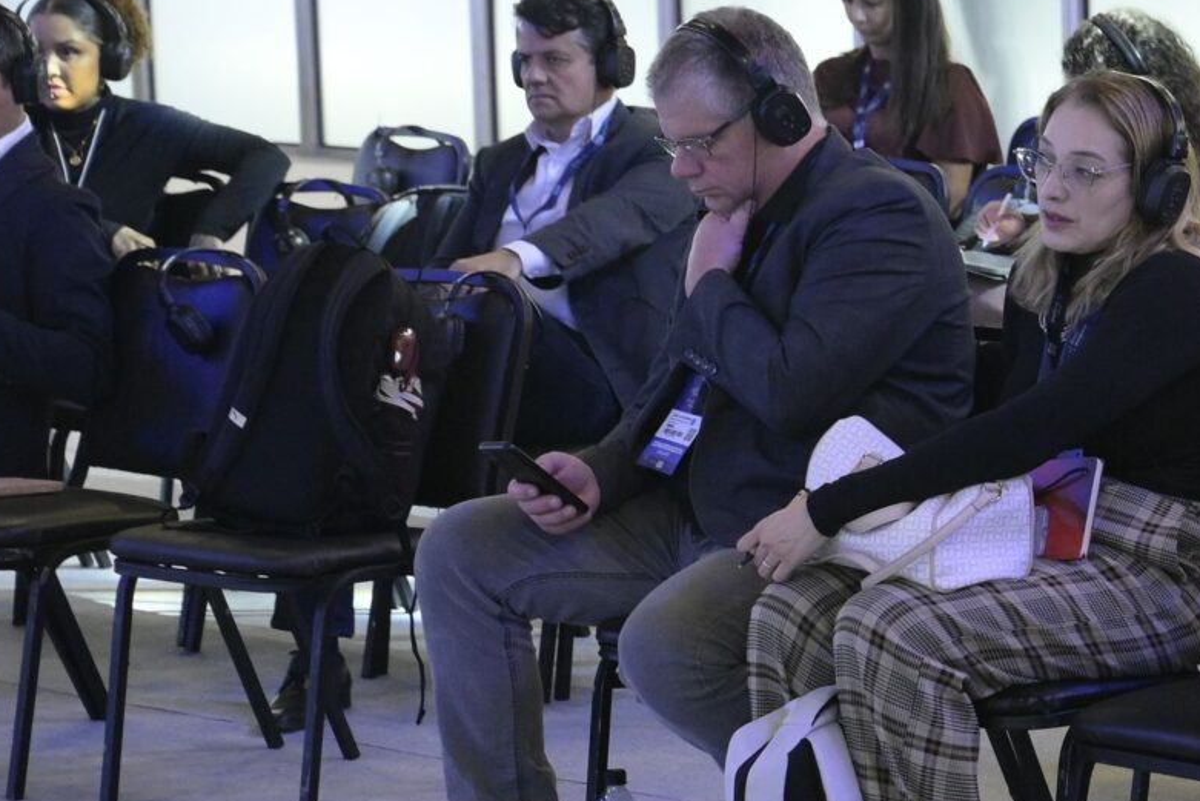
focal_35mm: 141
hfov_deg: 13.6
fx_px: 4701
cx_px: 1873
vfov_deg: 9.7
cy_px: 525
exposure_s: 1/125
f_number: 4
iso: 3200
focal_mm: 43
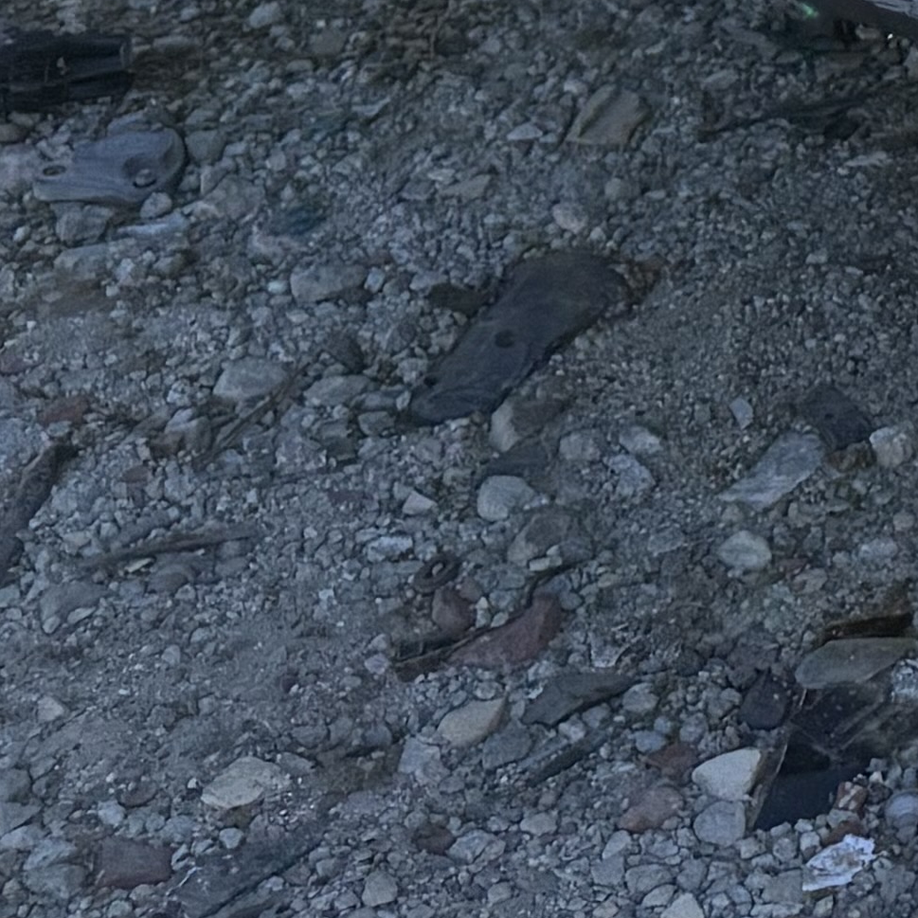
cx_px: 2083
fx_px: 3750
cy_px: -1011
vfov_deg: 12.1
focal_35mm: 125
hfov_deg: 11.8
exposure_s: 1/2053
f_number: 1.78
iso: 100
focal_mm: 6.76
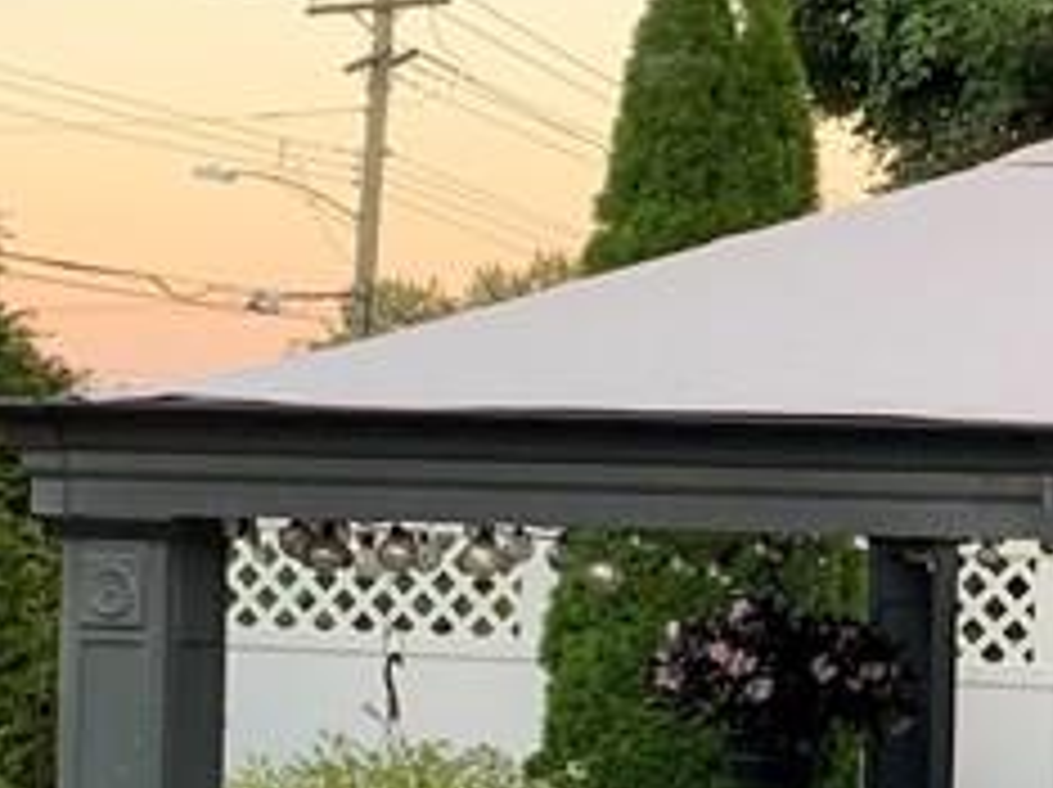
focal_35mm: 114
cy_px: 693
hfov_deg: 16.5
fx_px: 3464
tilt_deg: -2.2
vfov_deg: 12.9
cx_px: 1287
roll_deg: -2.1
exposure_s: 1/121
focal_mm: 4.25
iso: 64
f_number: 1.8
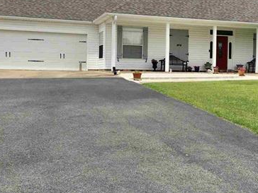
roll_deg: -1.5
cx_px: 174
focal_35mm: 51
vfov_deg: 28.5
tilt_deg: +0.4
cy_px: 83
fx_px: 380
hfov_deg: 37.1
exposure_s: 1/2198
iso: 25
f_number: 2.2
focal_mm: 4.15
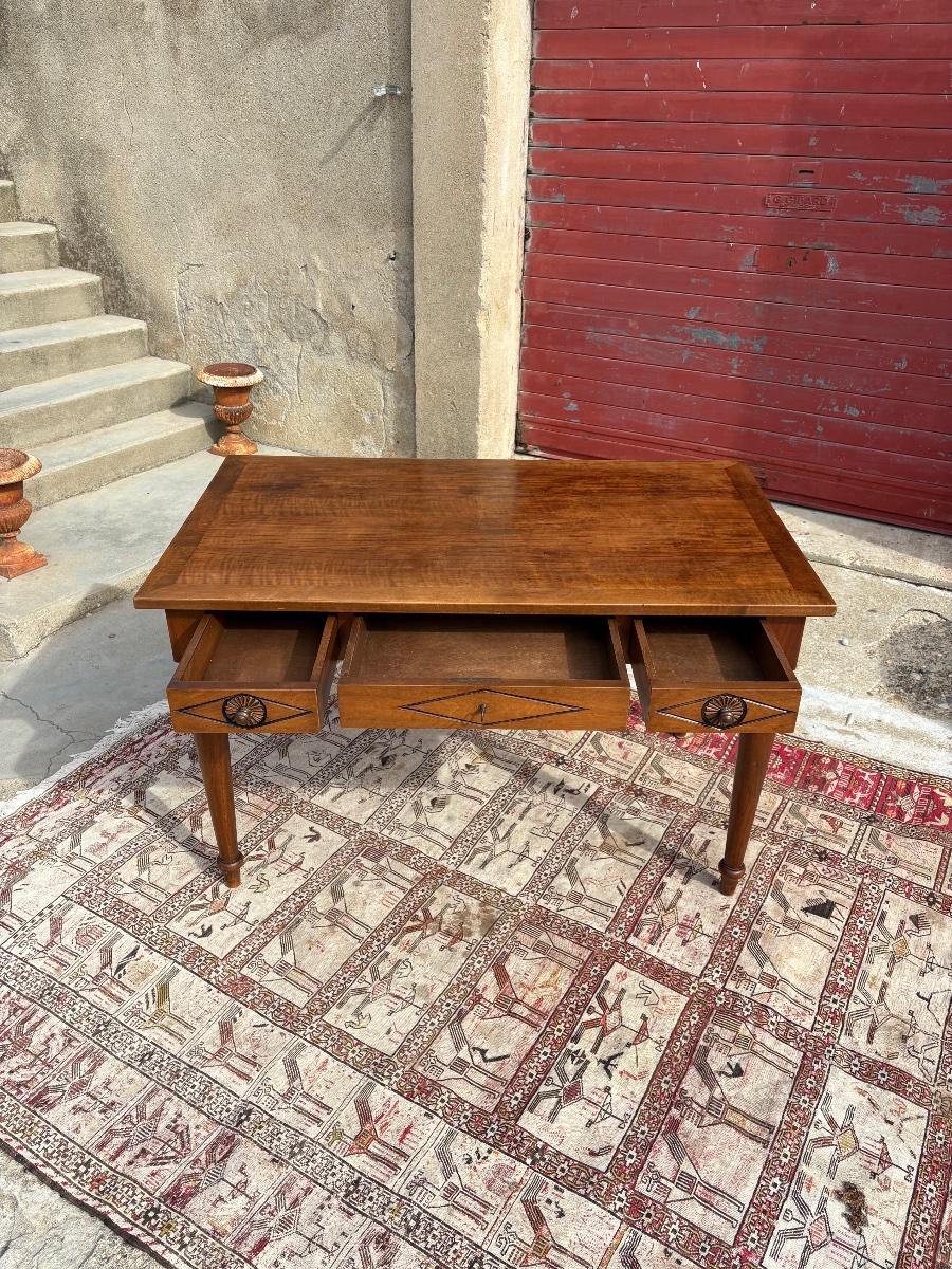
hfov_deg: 53.1
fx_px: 953
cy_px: 634
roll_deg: -1.7
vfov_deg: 67.3
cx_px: 476
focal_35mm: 26
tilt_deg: -27.8
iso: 50
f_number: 1.6
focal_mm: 5.96
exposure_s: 1/1451
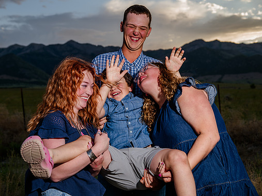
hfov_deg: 25.3
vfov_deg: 19.1
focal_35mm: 77
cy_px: 97
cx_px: 121
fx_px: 583
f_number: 6.3
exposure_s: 1/160
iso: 200
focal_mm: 70
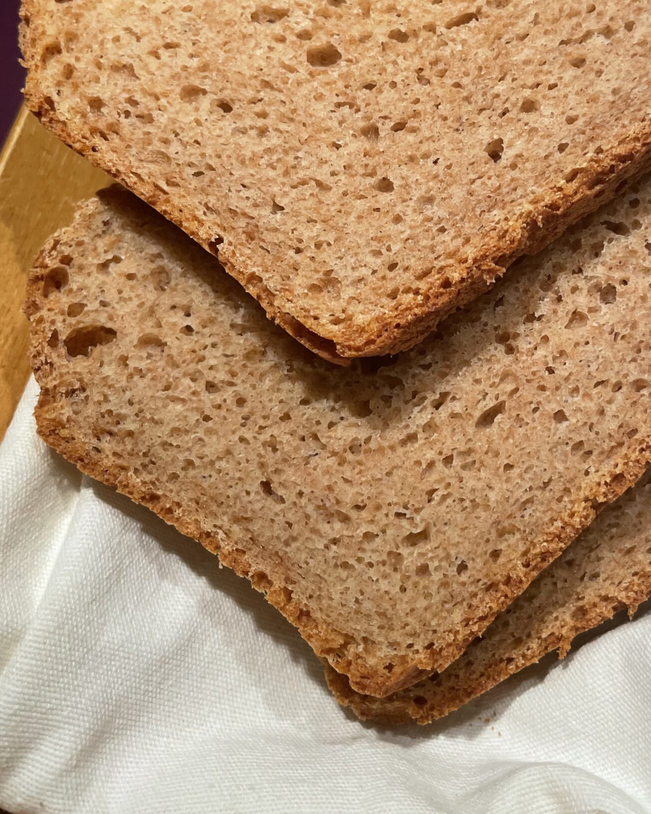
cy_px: 255
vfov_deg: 44.9
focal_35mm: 40
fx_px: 963
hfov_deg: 36.6
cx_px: 472
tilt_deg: -55.1
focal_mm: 4.2
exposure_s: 1/100
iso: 100
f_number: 1.6
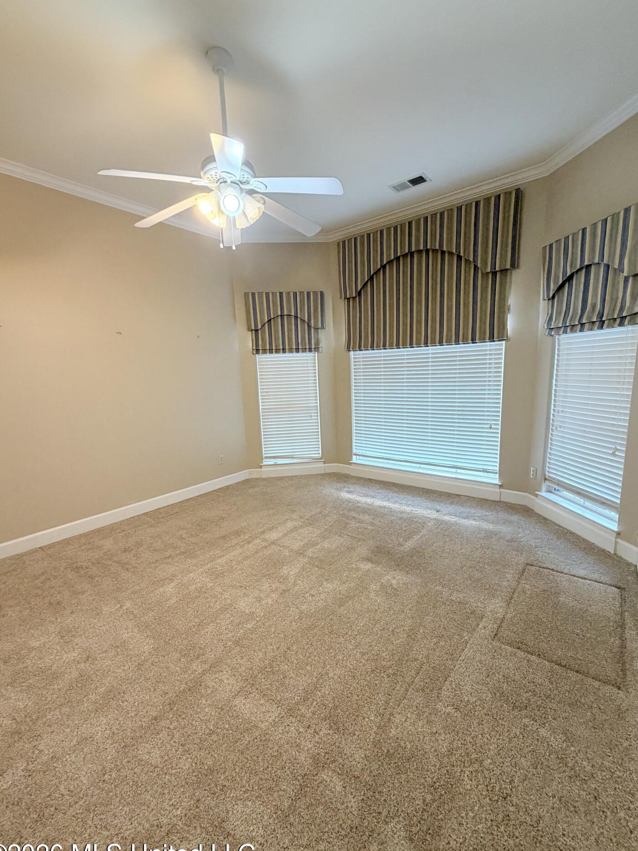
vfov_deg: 98.1
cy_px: 440
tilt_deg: -10.6
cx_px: 327
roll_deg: +1.9
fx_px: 369
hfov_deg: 81.7
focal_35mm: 15
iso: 250
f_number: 2.2
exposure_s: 1/60
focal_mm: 2.22
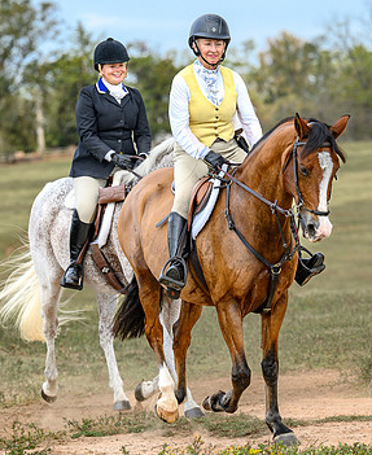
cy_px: 217
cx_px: 268
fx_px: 3083
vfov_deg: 8.4
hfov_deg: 6.9
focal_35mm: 227
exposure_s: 1/1000
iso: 400
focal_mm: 120
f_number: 3.5
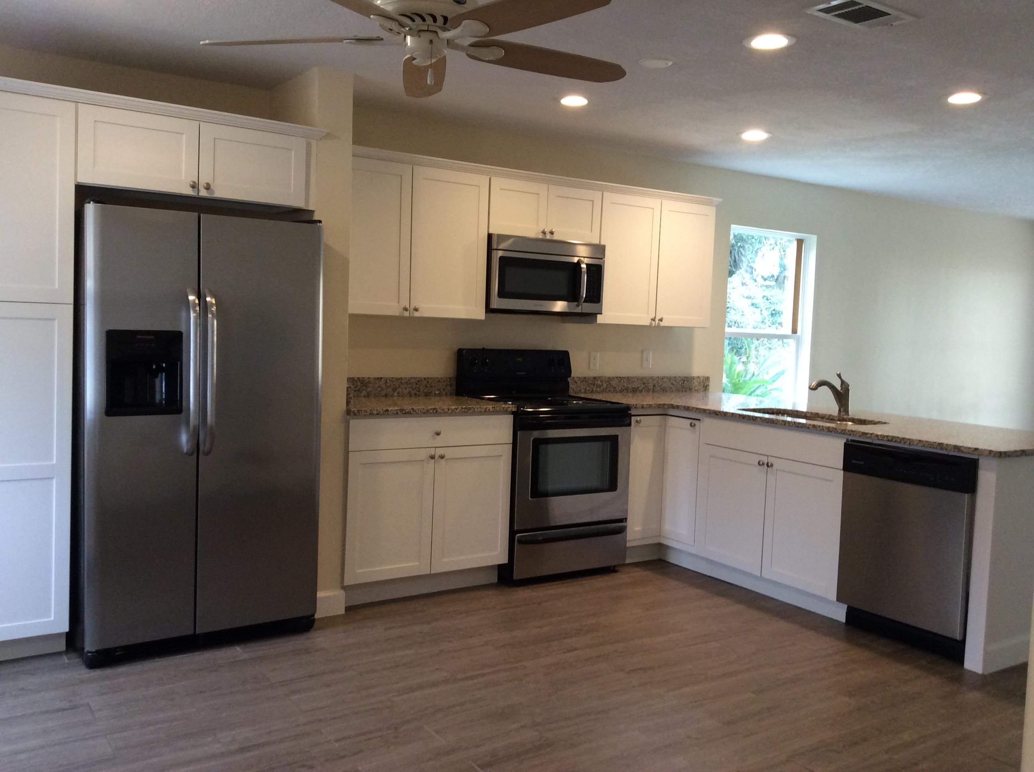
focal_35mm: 32
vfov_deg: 44.1
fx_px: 954
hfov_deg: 56.9
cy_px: 386
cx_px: 517
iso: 100
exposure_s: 1/24
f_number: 2.4
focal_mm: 3.3
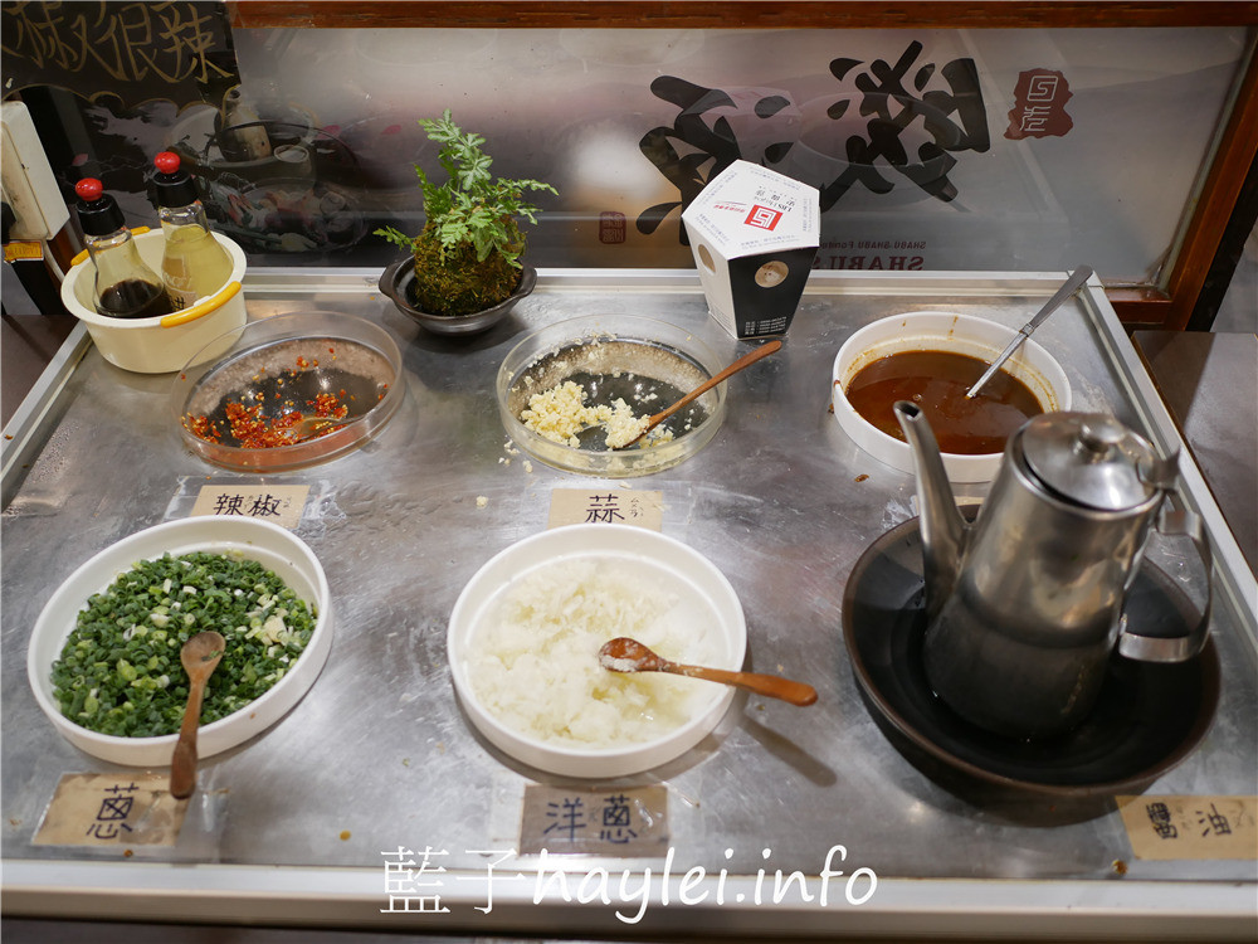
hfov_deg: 60.0
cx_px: 629
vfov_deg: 46.8
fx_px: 1090
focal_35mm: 30
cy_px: 472
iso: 320
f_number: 1.7
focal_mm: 15
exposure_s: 1/60
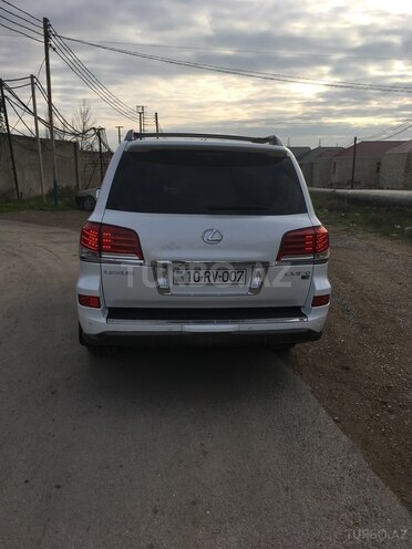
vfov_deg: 61.7
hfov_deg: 48.2
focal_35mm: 29
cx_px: 206
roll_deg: -1.1
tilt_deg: -11.0
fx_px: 460
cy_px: 274
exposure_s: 1/1040
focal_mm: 4.15
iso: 25
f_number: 2.2
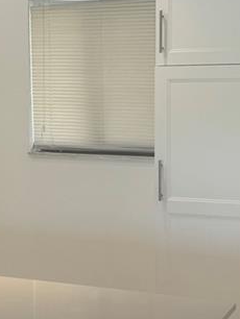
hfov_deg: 15.6
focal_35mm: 94
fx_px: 868
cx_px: 24
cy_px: 145
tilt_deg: -3.6
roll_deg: +0.9
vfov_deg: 20.8
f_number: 1.78
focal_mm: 6.76
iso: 80
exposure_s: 1/120
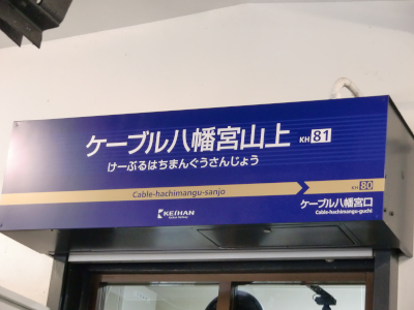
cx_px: 207
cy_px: 155
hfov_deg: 22.0
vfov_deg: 16.6
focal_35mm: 89
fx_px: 1064
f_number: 4.8
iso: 400
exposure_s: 1/30
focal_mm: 16
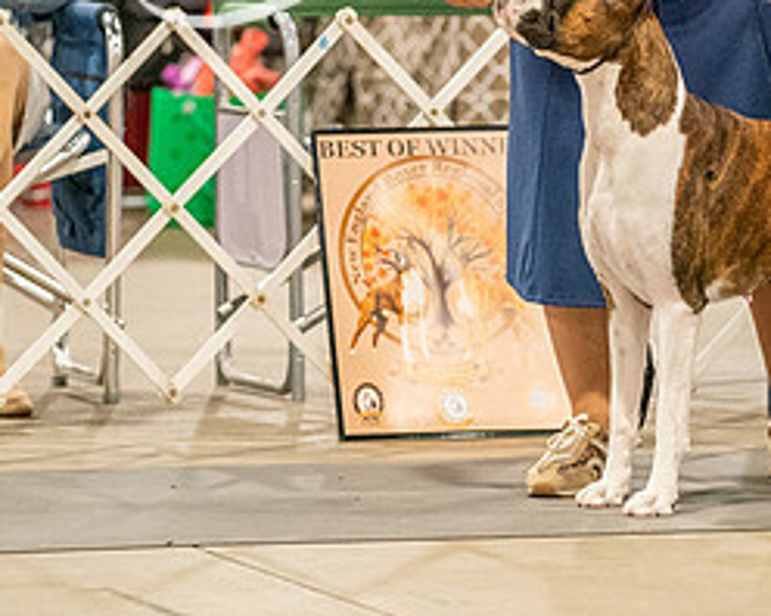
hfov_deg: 5.4
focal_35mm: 358
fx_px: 8163
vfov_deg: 4.3
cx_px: 642
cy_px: 93
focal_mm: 140
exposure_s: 1/250
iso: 6400
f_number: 3.5
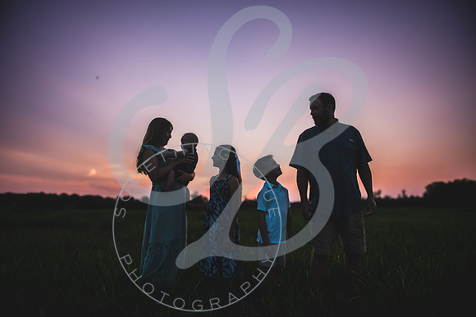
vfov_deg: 52.2
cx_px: 235
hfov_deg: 72.6
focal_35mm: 24
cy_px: 158
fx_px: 324
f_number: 2.8
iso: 200
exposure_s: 1/1000
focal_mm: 24
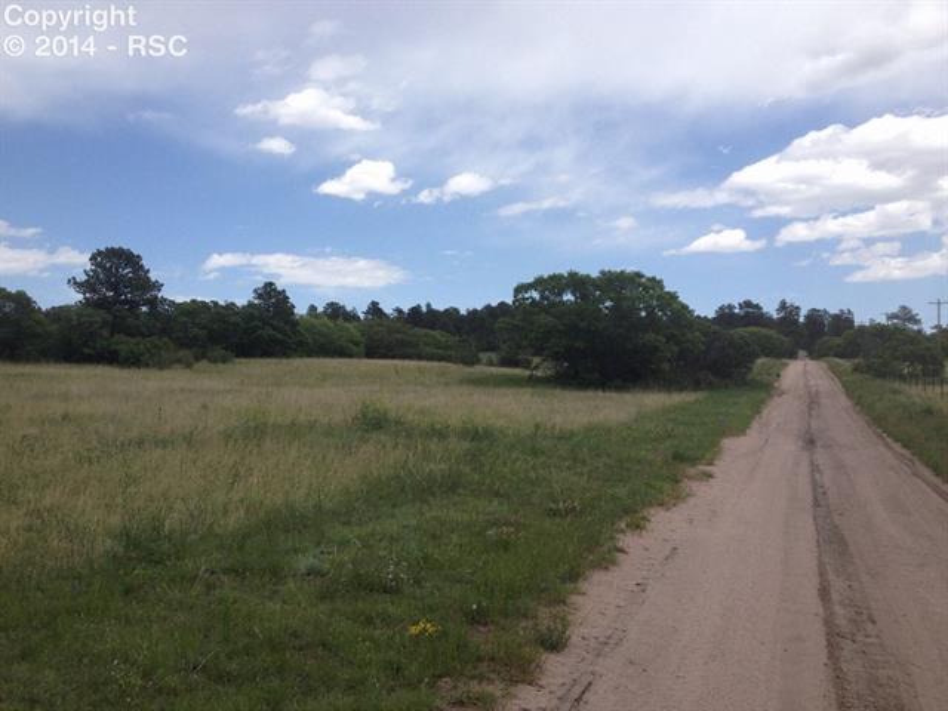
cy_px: 356
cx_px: 474
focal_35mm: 35
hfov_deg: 52.6
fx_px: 959
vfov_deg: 40.7
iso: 50
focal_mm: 4.28
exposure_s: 1/1314
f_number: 2.4
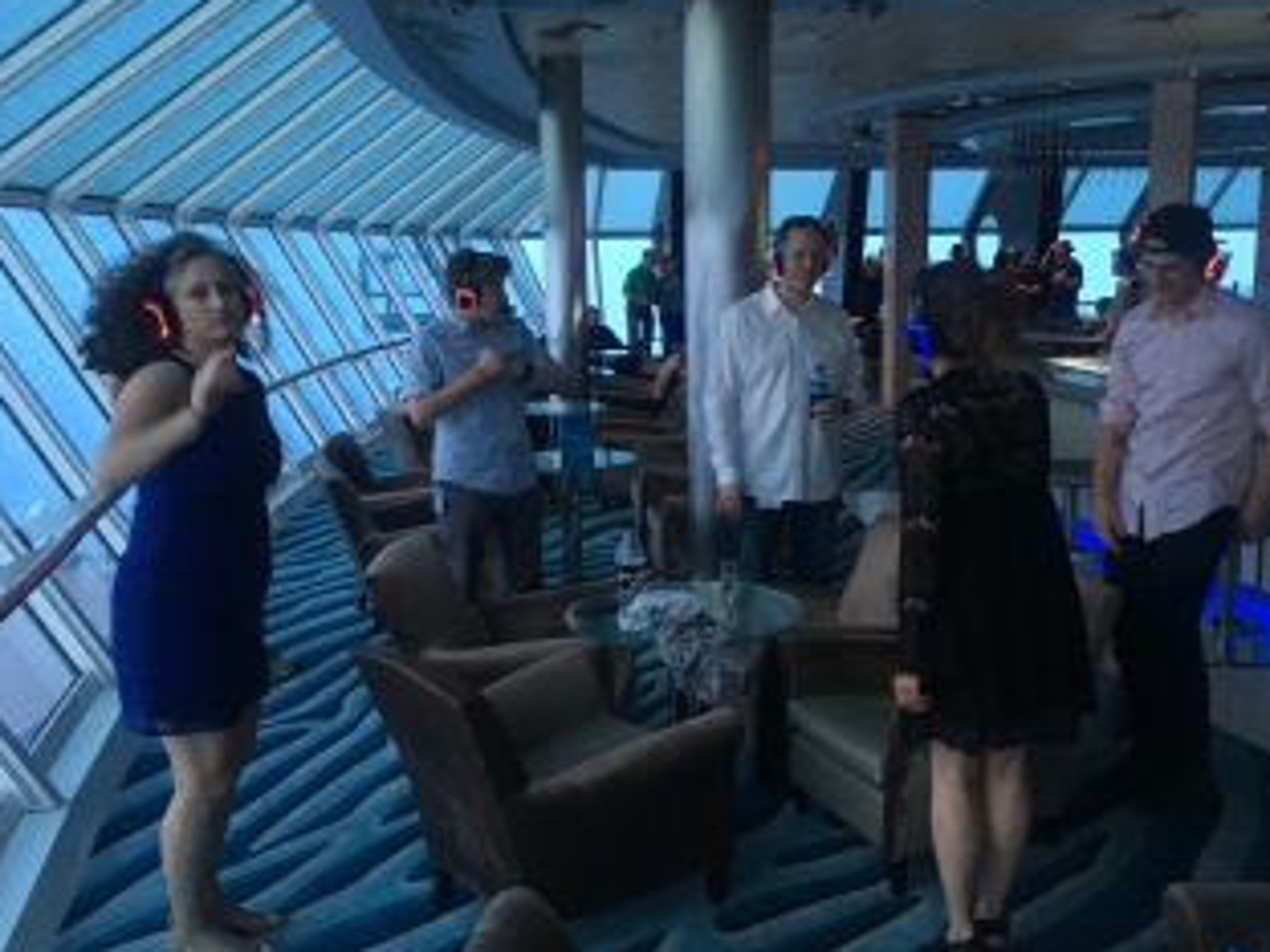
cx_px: 708
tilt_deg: -10.3
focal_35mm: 34
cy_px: 504
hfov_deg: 53.8
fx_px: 1247
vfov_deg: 41.8
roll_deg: +1.4
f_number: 2.2
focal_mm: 4.15
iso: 250
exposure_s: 1/15
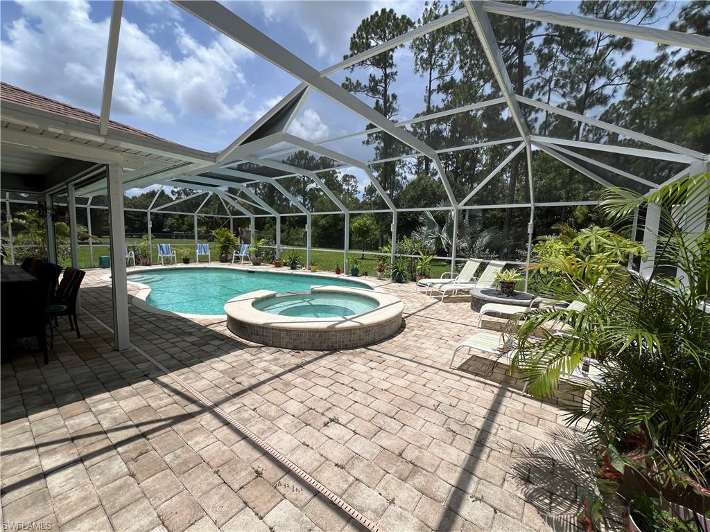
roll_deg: -2.5
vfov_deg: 89.9
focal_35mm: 13
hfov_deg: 106.2
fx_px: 267
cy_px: 266
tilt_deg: -5.6
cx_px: 355
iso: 32
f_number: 1.8
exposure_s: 1/1783
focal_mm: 1.57
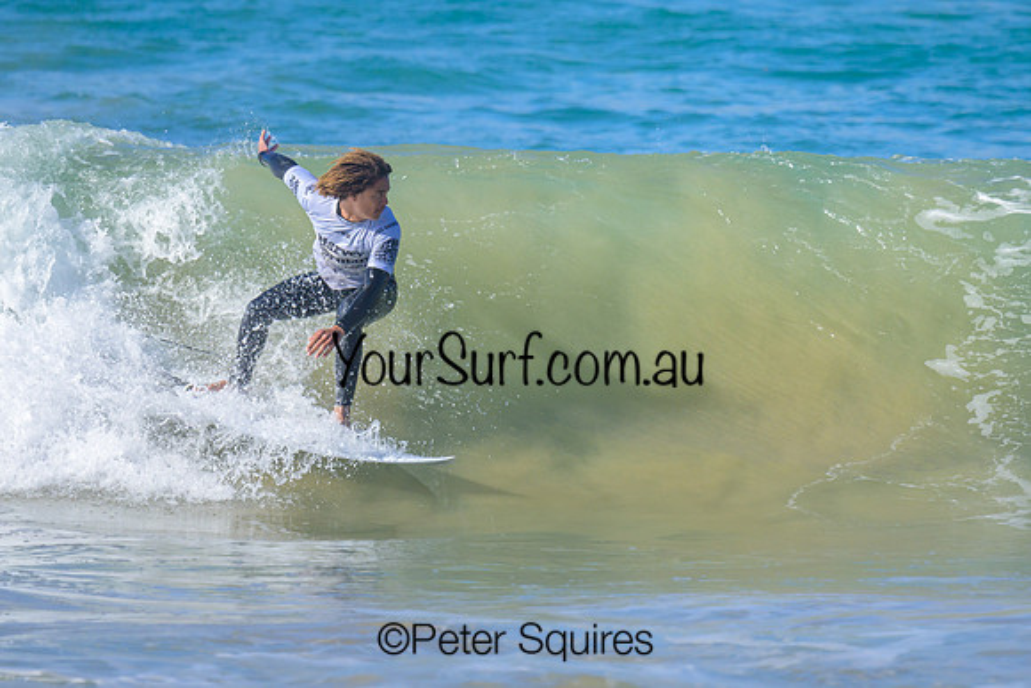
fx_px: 31463
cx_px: 532
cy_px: 286
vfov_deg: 1.3
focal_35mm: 1098
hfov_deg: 1.9
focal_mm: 800
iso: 220
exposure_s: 1/2000
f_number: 6.3
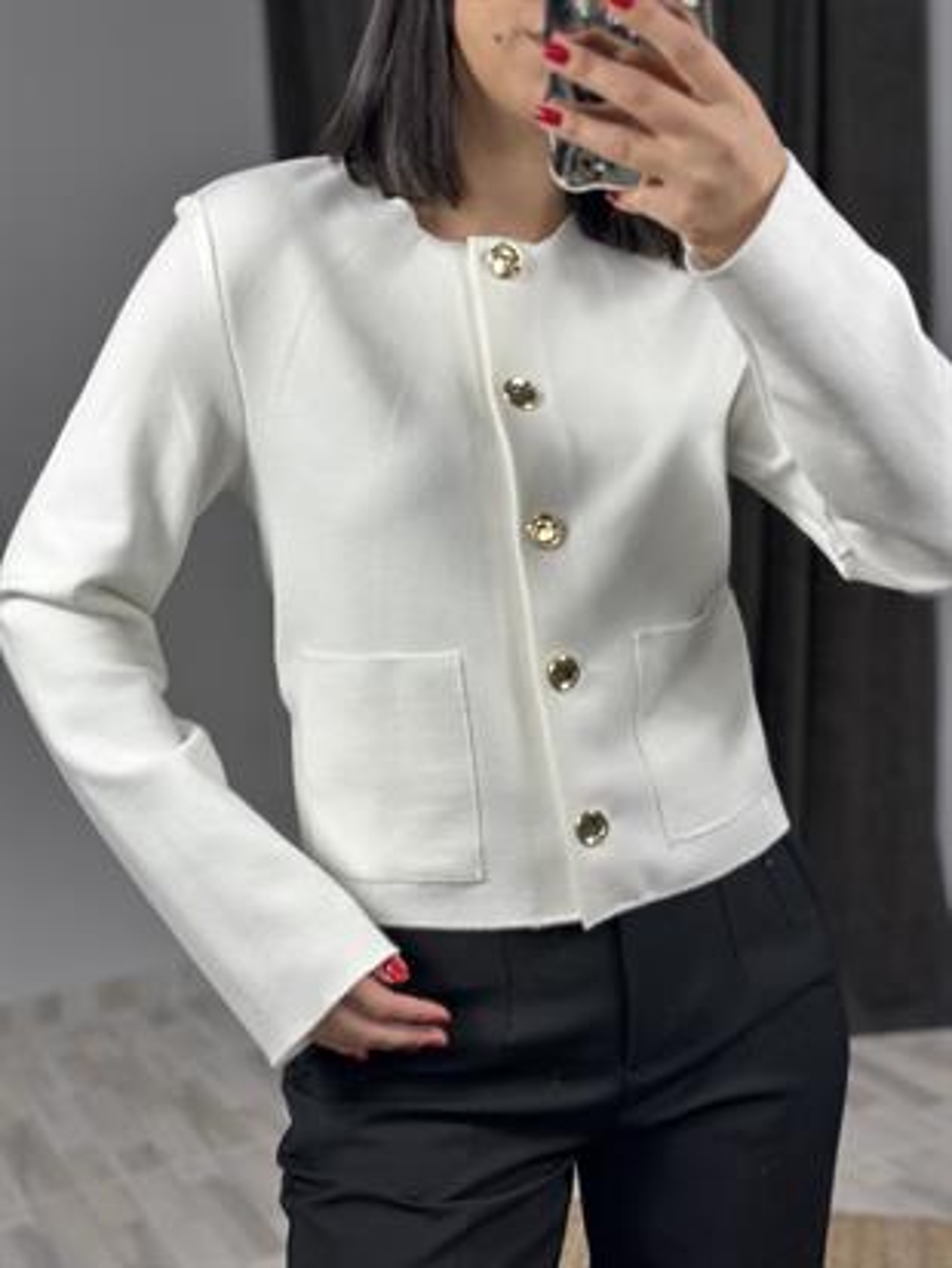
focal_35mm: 48
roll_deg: +5.4
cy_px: 634
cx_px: 476
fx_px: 1759
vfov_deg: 39.6
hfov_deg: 30.3
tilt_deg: -32.5
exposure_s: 1/100
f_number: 1.78
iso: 160
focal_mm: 6.86
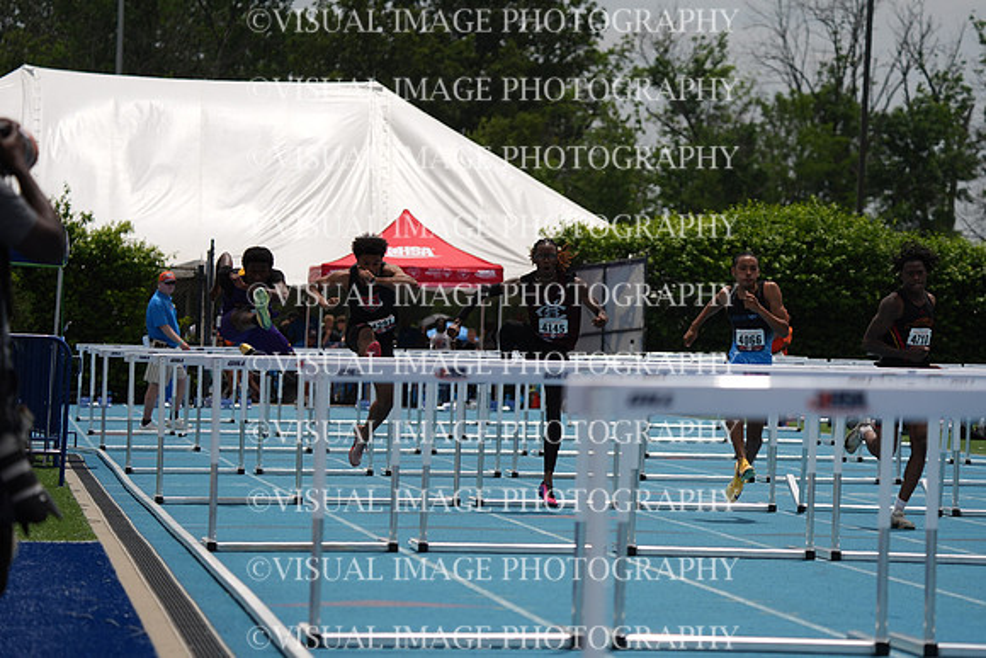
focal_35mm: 200
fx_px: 5479
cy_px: 329
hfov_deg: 10.3
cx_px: 493
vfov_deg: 6.9
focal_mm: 200
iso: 500
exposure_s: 1/6400
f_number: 6.3
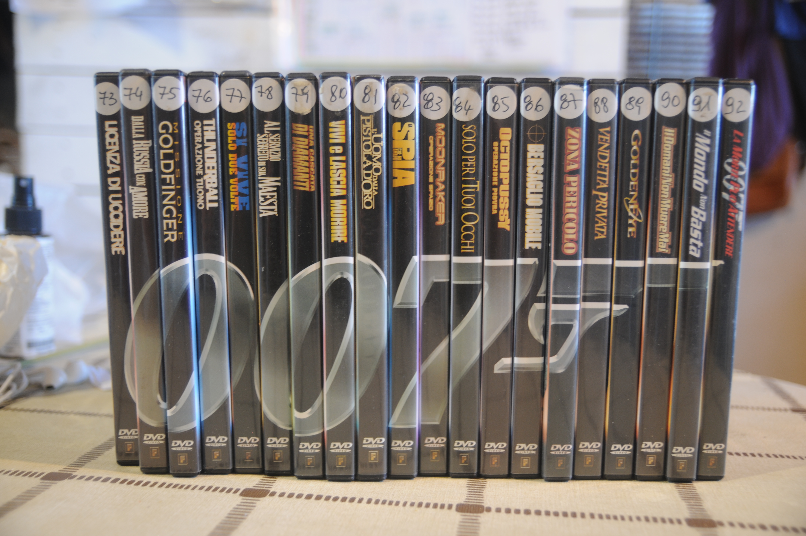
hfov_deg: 49.6
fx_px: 872
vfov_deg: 34.1
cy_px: 268
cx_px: 403
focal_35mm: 39
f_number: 2.8
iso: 200
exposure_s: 1/13
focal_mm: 26
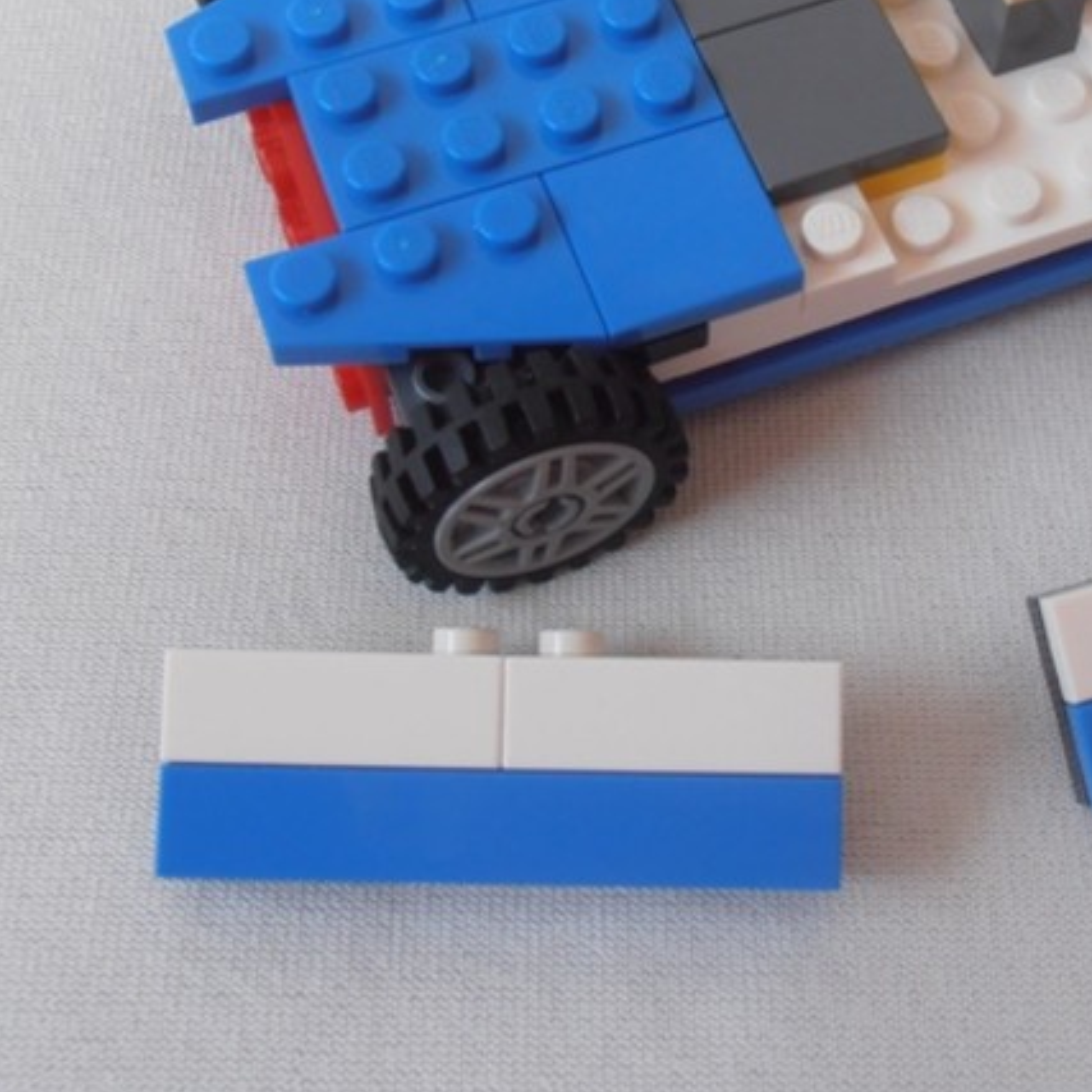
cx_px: 762
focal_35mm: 69
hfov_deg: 24.8
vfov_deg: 24.7
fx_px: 2463
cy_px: 267
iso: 100
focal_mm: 6.61
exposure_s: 1/40
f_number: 3.9
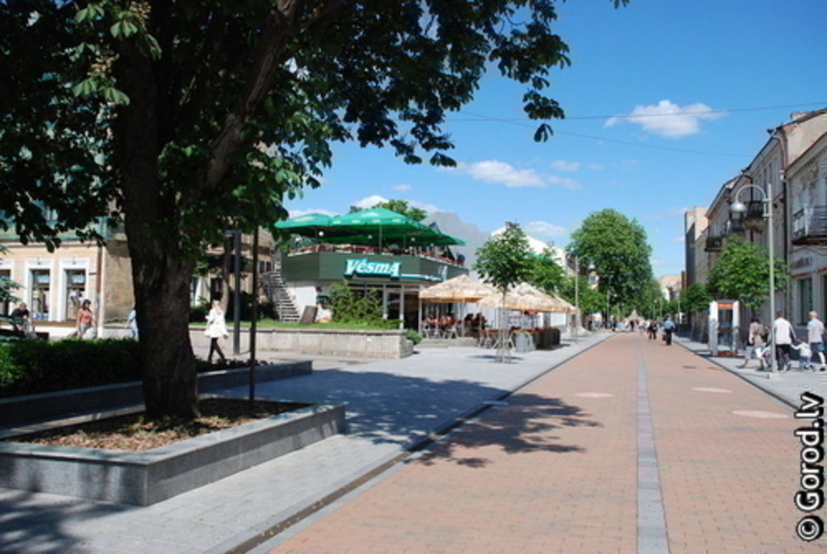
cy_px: 277
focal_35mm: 30
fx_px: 690
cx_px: 414
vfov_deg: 43.8
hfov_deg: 61.8
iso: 400
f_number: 5.6
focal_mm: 20
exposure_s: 1/1500
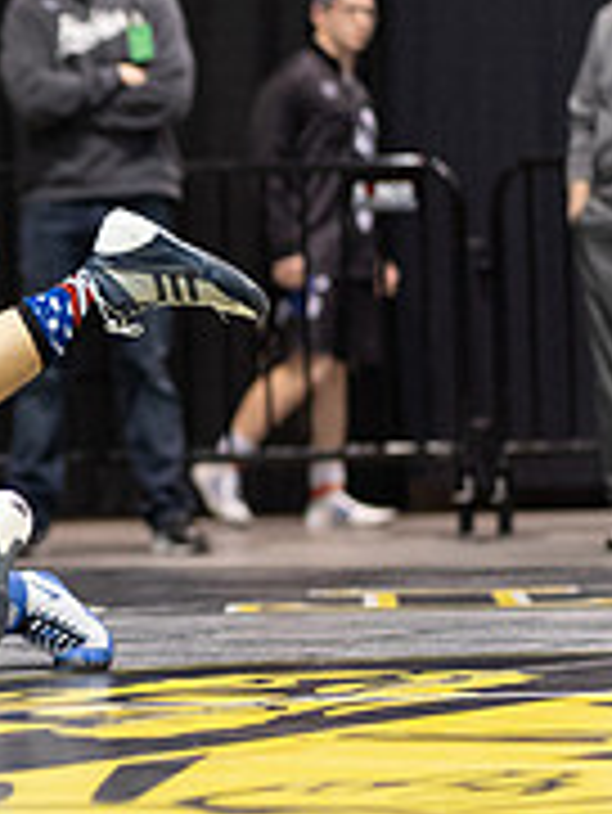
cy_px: 389
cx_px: -194
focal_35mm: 262
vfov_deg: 7.6
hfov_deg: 5.6
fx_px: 6169
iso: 3200
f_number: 1.8
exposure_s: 1/500
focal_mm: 85
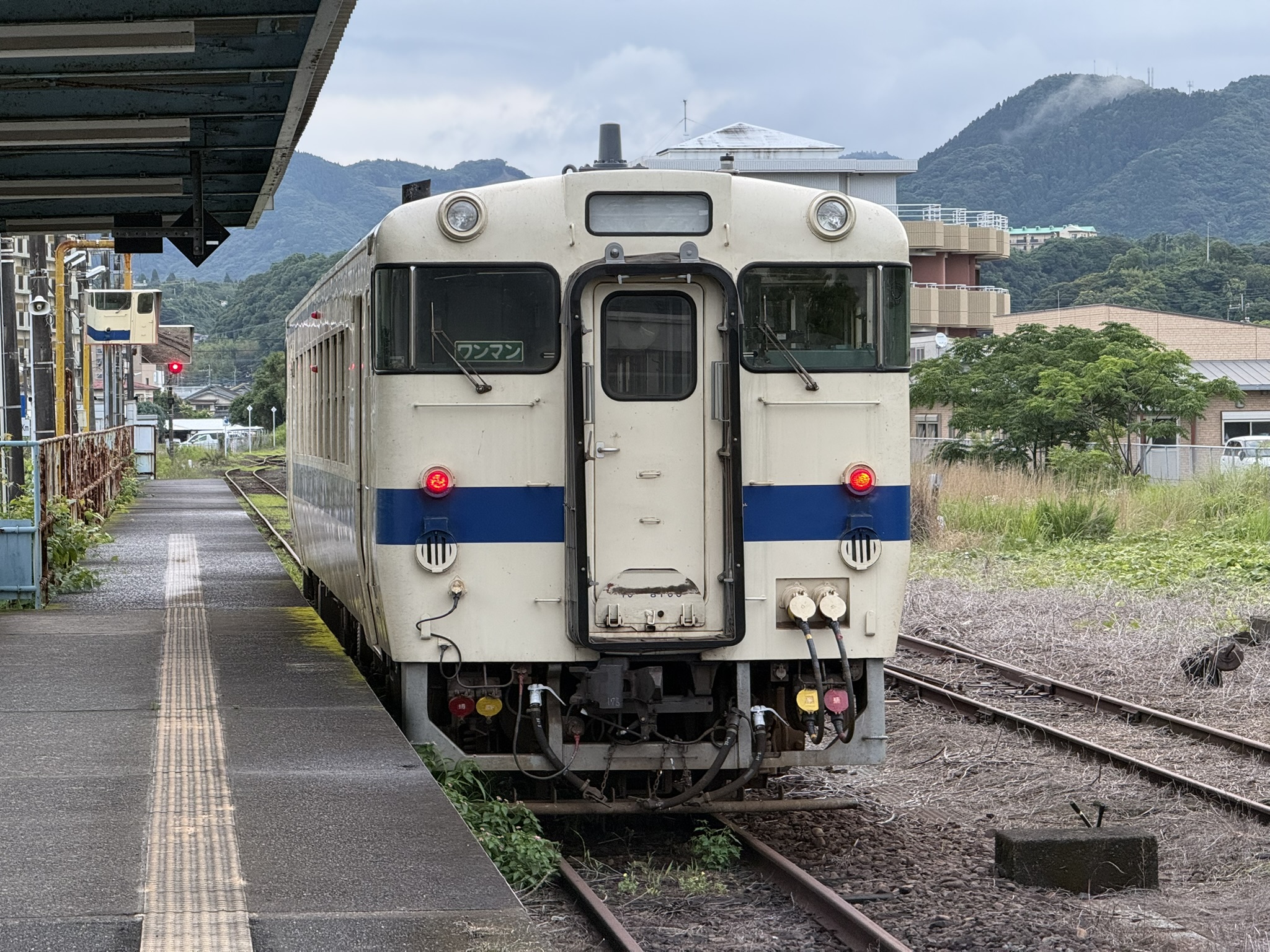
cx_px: 635
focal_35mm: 120
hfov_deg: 16.4
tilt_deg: -0.4
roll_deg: +0.5
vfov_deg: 12.3
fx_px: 4403
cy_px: 476
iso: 160
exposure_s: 1/99
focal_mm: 15.66
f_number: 2.8
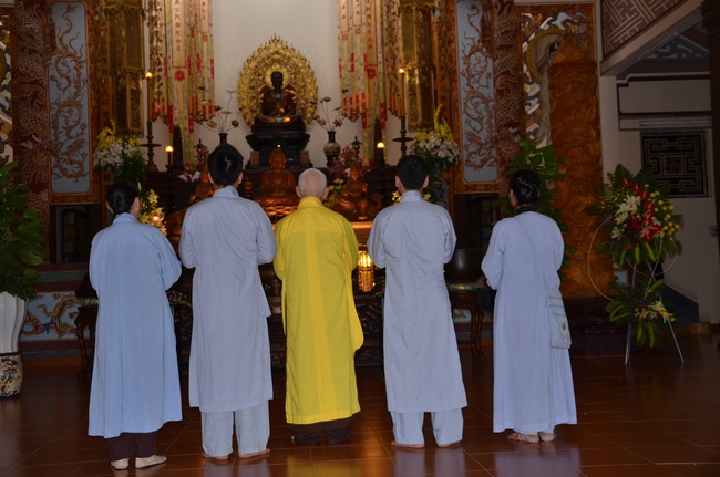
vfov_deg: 31.8
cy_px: 238
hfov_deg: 46.5
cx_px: 360
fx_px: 839
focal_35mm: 42
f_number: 4.5
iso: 640
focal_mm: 28
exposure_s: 1/60
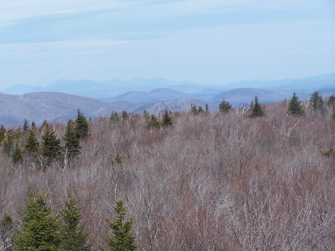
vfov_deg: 10.7
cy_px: 126
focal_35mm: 139
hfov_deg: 14.2
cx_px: 168
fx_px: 1345
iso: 80
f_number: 4.5
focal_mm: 23.1
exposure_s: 1/800
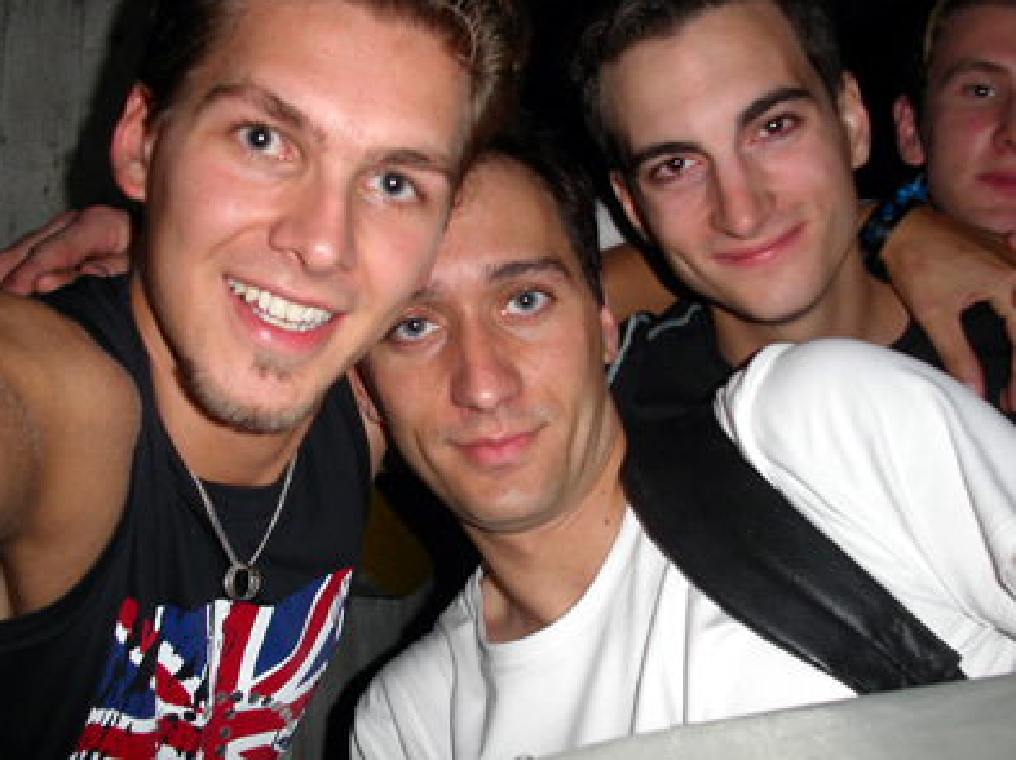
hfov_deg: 47.9
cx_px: 503
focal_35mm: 39
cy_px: 385
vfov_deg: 36.8
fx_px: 1144
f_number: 2.8
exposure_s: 1/30
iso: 100
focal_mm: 7.8
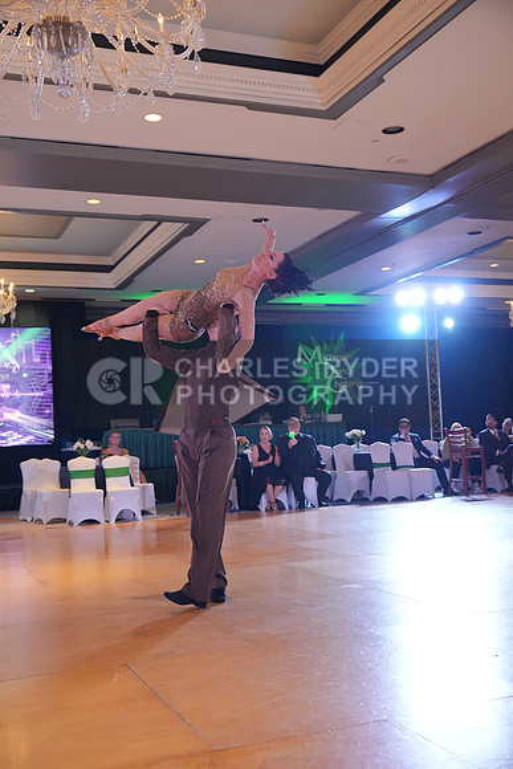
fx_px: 833
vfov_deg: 49.5
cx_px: 256
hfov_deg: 34.2
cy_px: 384
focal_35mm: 39
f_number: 4
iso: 4000
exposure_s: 1/400
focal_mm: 39
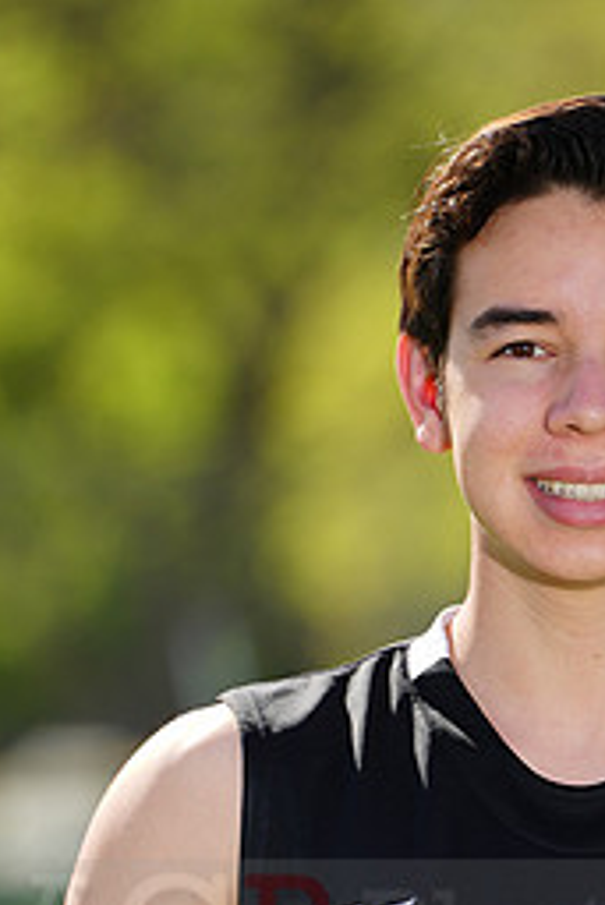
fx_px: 19836
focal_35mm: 788
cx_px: 617
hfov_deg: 1.7
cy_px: 909
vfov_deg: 2.6
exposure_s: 1/200
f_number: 6.3
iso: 64
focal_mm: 348
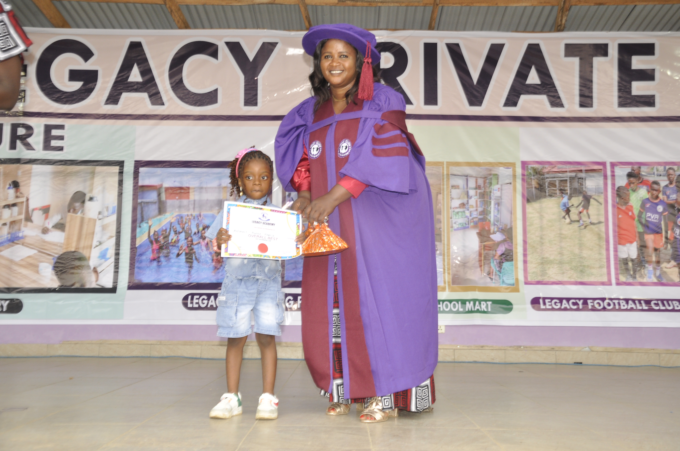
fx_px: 736
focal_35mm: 39
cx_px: 340
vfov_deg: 34.1
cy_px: 226
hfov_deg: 49.6
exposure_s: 1/200
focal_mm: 26
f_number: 5.6
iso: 400
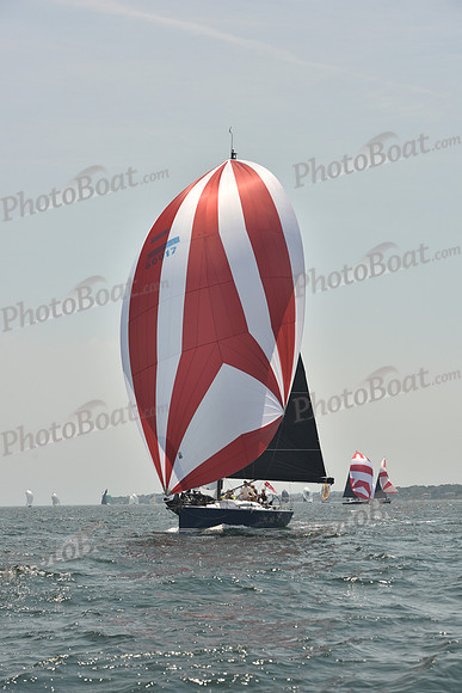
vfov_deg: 22.1
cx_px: 231
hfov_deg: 14.9
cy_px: 346
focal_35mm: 92
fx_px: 1770
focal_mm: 92
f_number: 7.1
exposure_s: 1/640
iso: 250
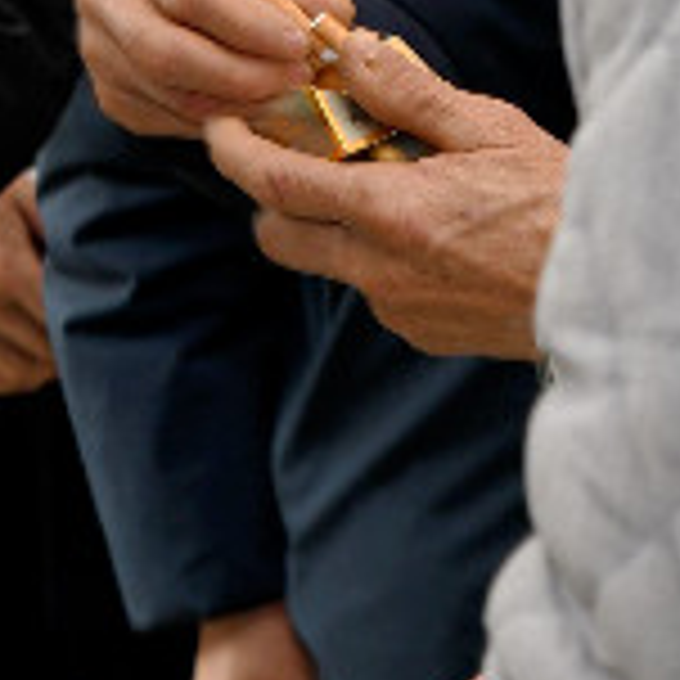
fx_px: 7668
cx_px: -149
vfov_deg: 5.0
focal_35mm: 345
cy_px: -608
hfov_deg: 5.1
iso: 320
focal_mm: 60
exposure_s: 1/60
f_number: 5.6
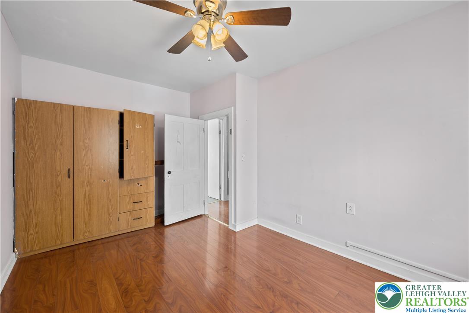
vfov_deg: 81.2
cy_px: 156
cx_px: 234
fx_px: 182
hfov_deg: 104.3
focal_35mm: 14
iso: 250
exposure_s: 1/1.67
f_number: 8
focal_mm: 14
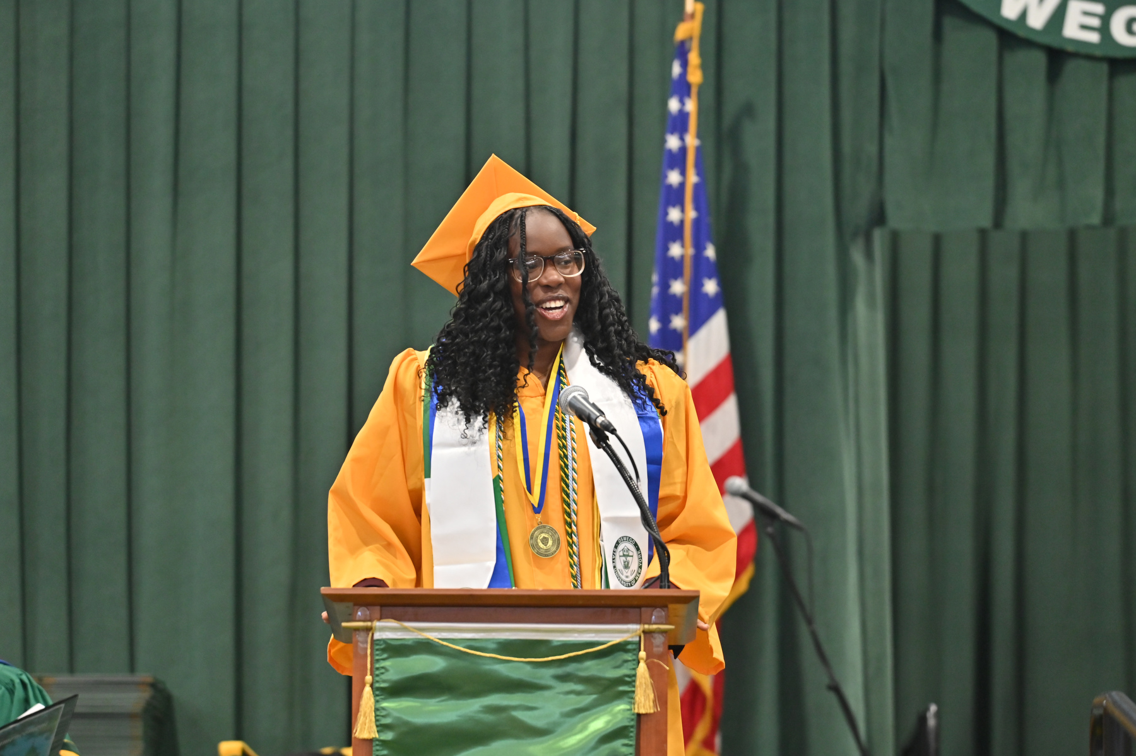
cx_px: 568
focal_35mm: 200
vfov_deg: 6.9
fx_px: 6307
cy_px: 378
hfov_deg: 10.3
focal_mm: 200
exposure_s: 1/250
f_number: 5
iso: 2500
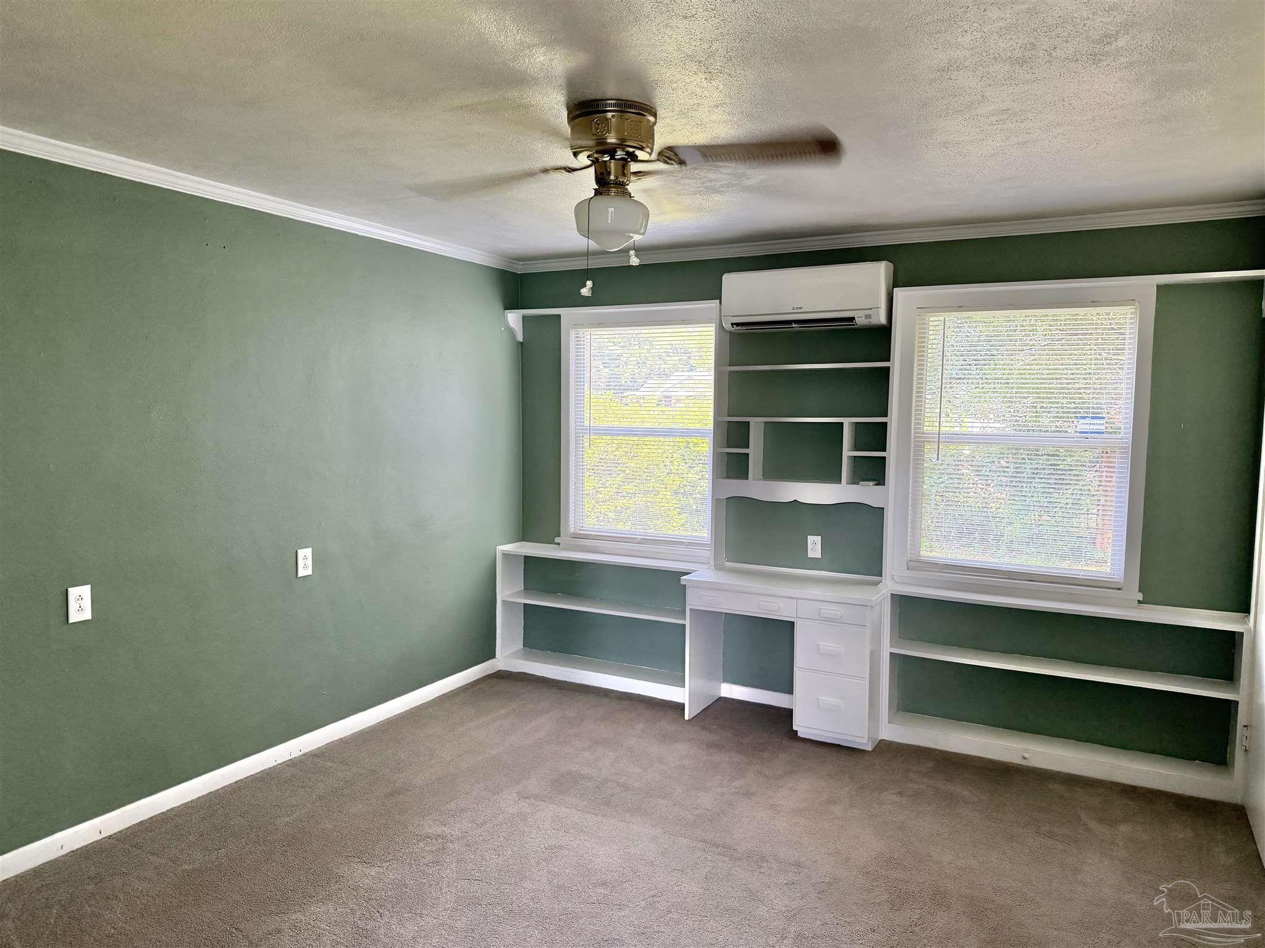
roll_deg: -0.1
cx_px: 632
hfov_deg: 71.6
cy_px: 474
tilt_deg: -5.3
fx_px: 877
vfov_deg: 56.8
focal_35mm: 24
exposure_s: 1/60
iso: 250
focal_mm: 6.76
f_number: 1.78
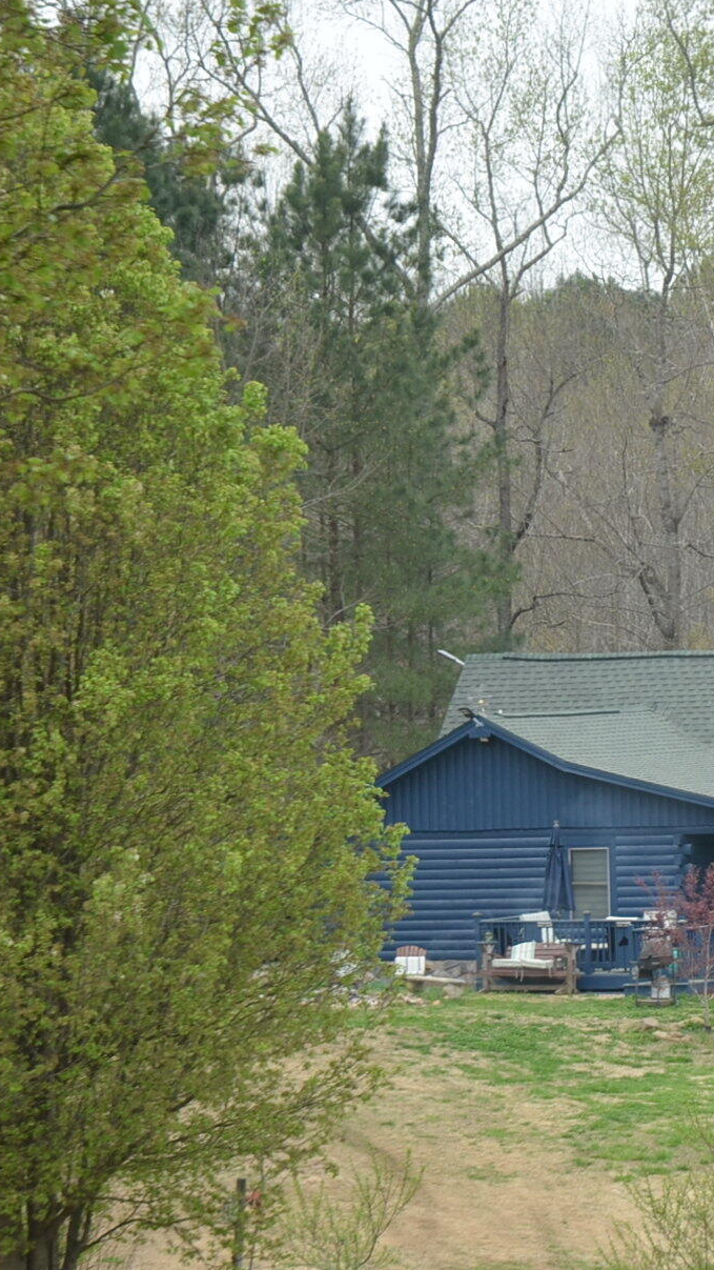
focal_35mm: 224
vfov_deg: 9.6
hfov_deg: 5.4
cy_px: 693
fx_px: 7539
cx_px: 1099
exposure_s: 1/500
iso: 250
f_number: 5.6
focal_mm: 70
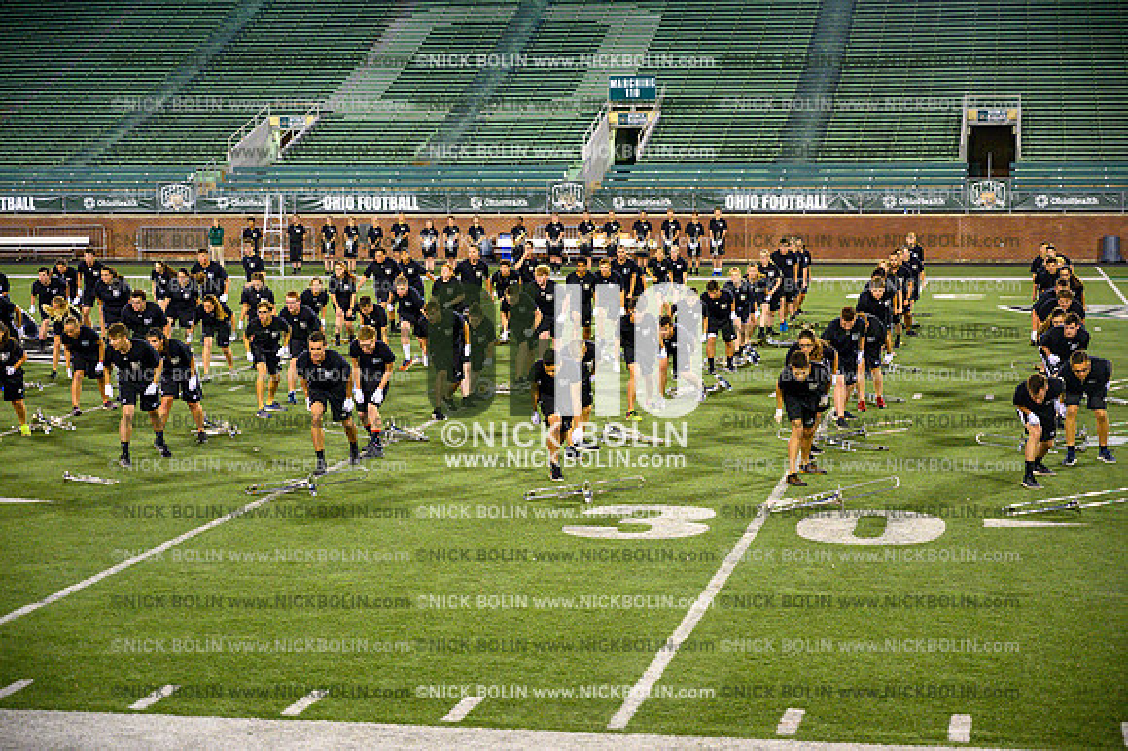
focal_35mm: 70
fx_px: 2192
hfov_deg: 28.9
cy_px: 376
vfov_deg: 19.4
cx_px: 564
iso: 4000
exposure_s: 1/1000
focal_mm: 70
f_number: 4
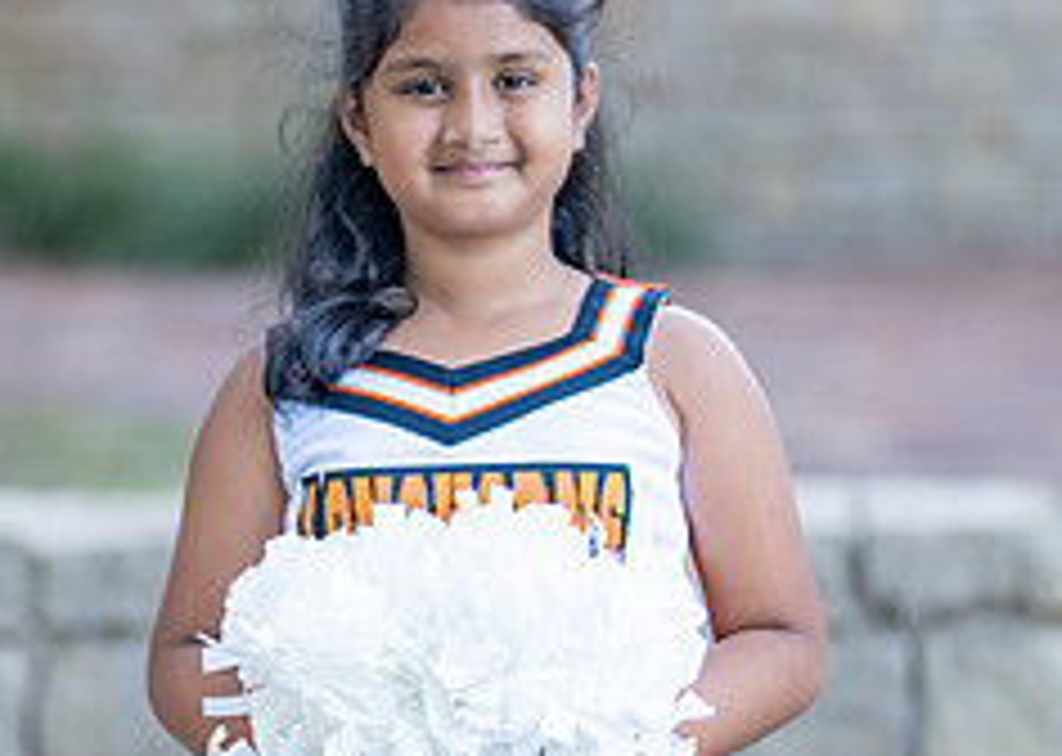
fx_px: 4338
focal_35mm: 144
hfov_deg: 13.9
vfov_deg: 10.0
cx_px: 418
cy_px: 470
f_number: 1.2
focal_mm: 50
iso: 250
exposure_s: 1/1000
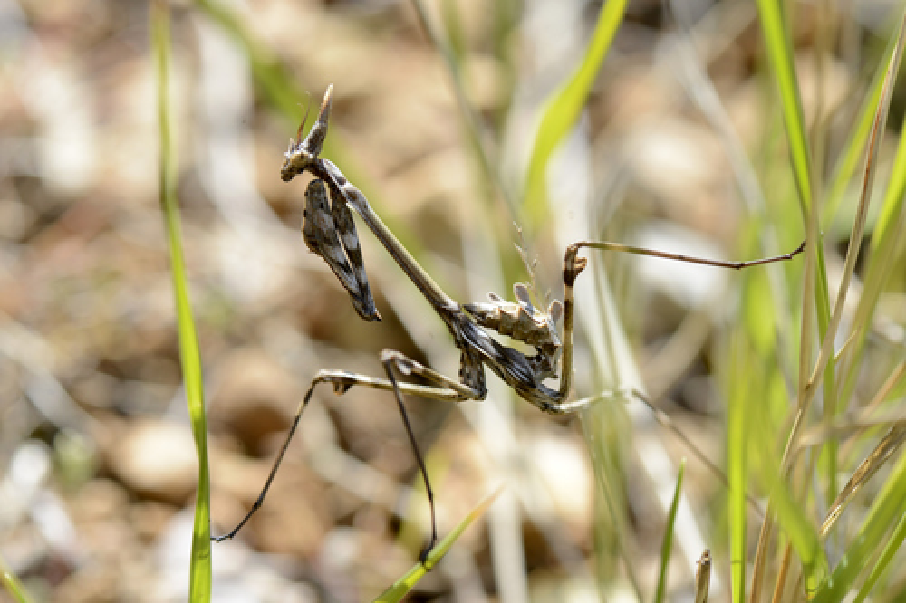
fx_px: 2641
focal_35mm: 105
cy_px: 302
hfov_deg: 19.5
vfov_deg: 13.0
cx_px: 453
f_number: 8
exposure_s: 1/250
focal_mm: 105
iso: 250
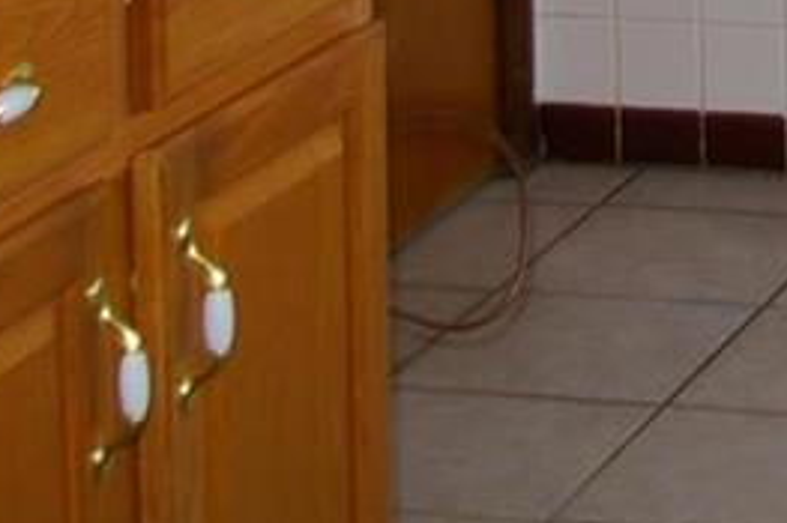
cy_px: -835
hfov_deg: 11.6
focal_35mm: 164
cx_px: 1439
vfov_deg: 7.6
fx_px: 3583
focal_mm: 18
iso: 200
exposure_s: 1/45
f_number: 3.5
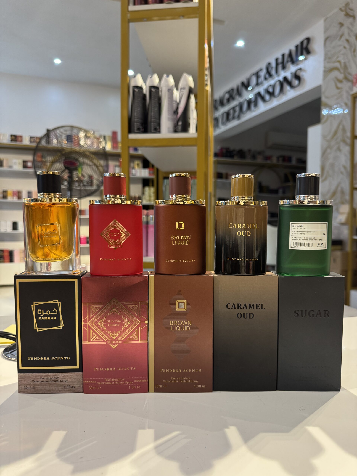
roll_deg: -0.5
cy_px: 238
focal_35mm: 24
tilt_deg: -3.1
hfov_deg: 56.8
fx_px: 330
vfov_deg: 71.6
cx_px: 178
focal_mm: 6.76
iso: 250
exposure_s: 1/50
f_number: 1.78
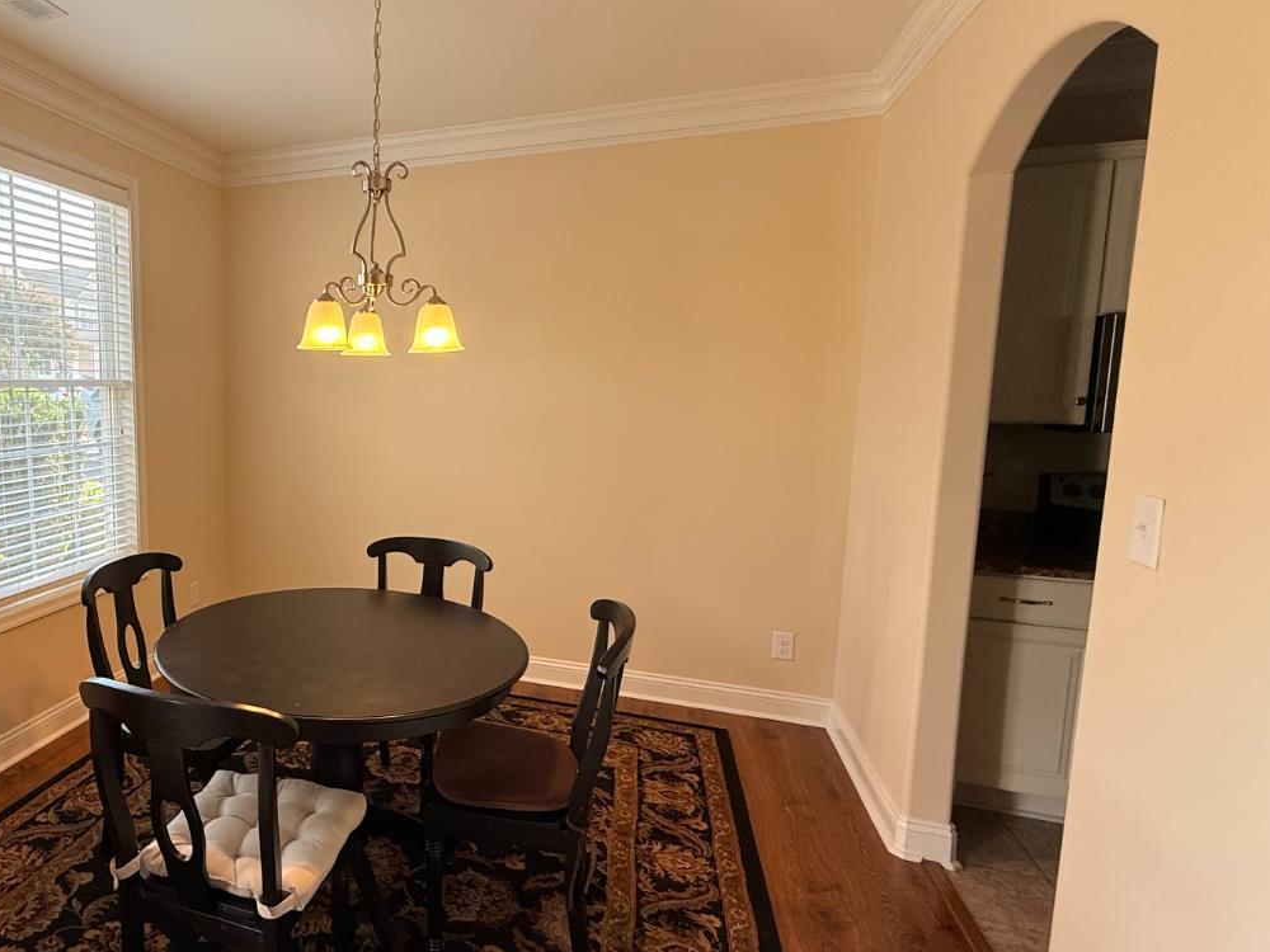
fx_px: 770
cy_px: 468
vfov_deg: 63.4
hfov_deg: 73.9
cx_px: 330
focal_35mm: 21
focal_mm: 2.22
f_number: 2.2
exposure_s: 1/99
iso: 80
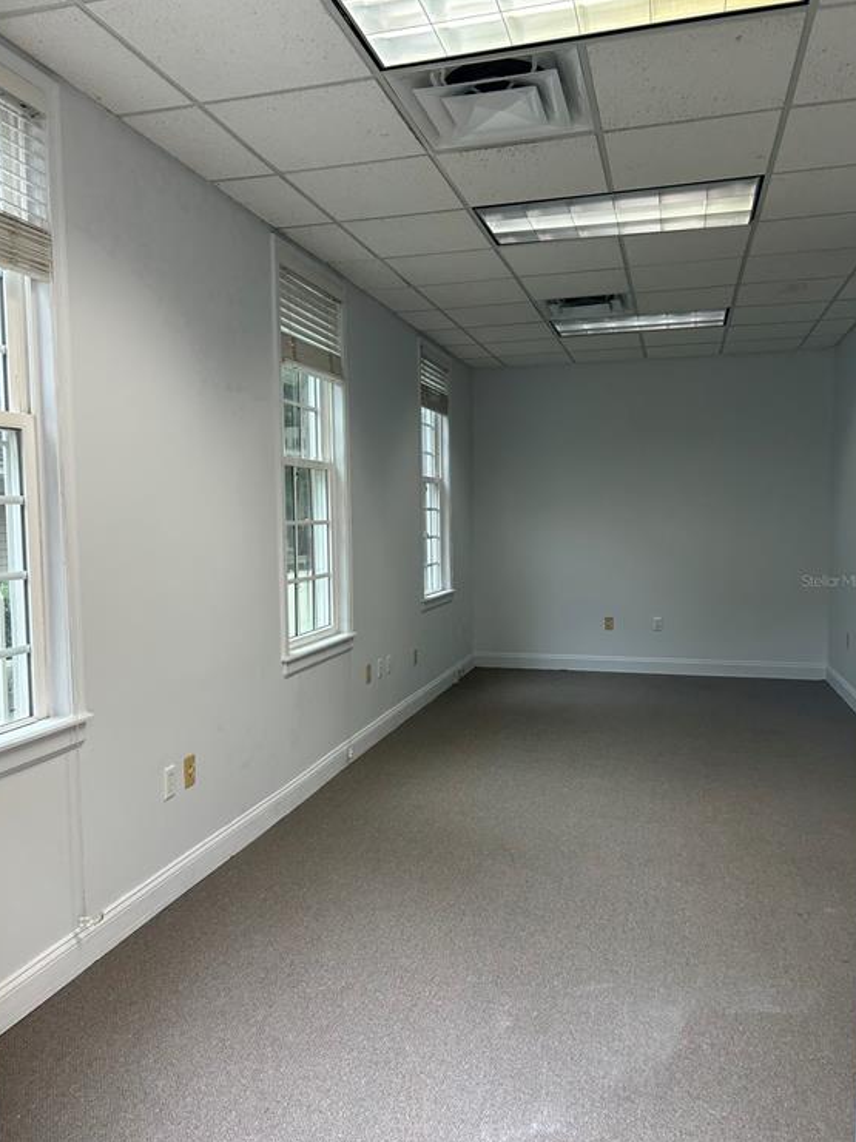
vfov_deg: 65.3
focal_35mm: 27
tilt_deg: -4.8
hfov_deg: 51.4
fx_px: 890
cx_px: 427
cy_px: 580
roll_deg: +0.5
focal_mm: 5.7
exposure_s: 1/120
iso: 64
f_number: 1.5
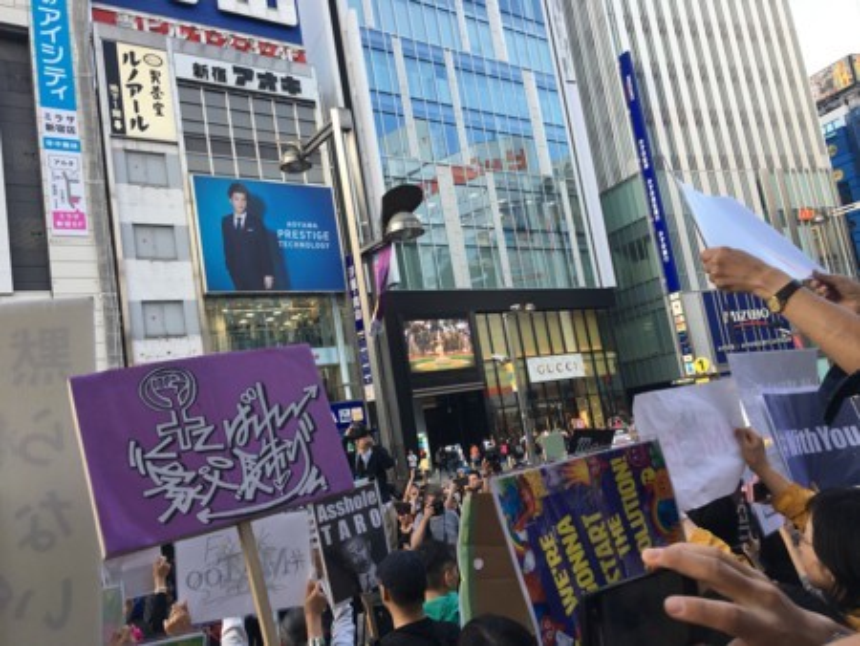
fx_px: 721
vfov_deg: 48.3
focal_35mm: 29
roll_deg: +9.9
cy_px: 323
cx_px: 430
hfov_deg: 61.6
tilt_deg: +8.1
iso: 25
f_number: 2.2
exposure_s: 1/218
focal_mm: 4.15
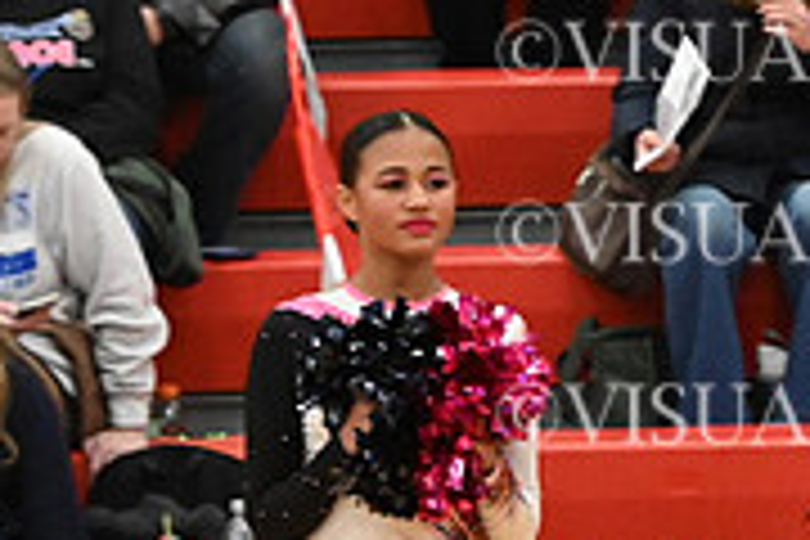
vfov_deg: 2.1
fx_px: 14669
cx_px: 1148
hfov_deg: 3.2
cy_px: 686
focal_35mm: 652
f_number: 4
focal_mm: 135
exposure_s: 1/320
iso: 8000
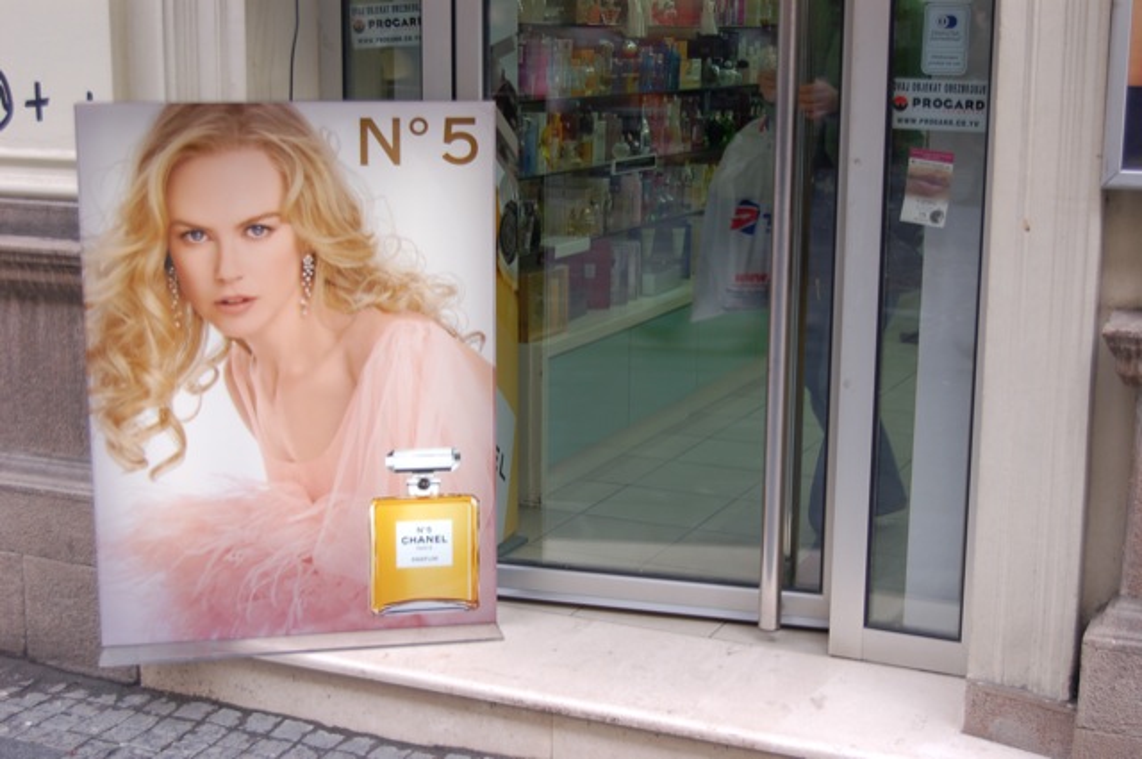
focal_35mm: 52
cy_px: 380
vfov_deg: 25.7
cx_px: 571
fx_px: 1663
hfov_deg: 37.9
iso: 200
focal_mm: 35
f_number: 4.8
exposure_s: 1/50
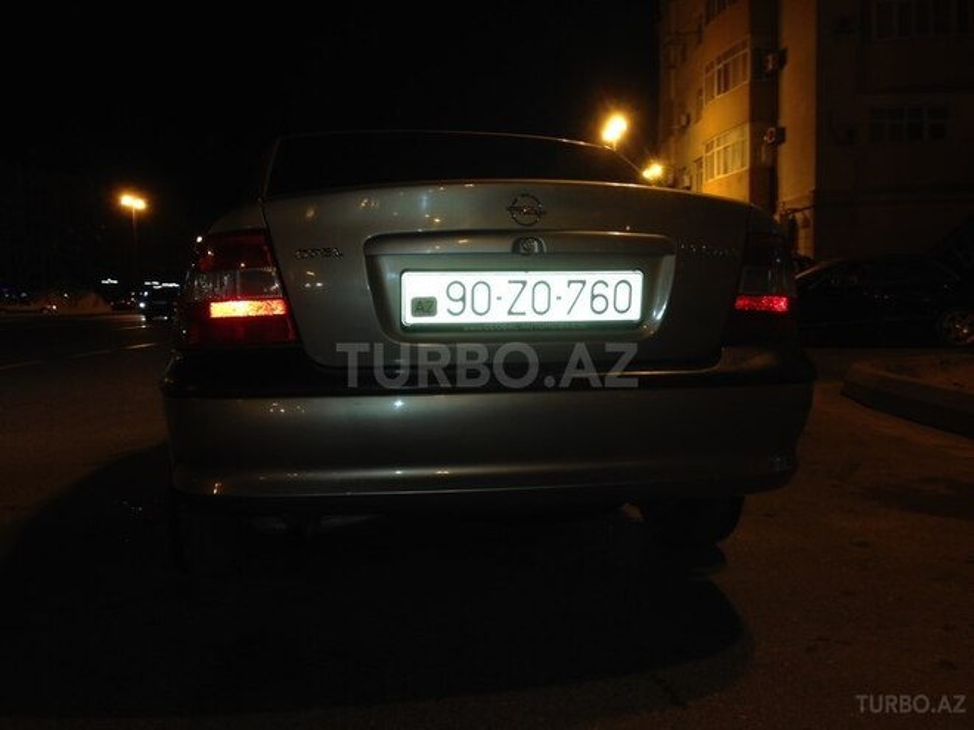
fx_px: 929
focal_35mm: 33
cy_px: 365
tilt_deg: -2.6
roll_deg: +0.3
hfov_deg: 55.4
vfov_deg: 42.9
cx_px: 487
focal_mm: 4.12
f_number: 2.4
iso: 50
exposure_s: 1/17
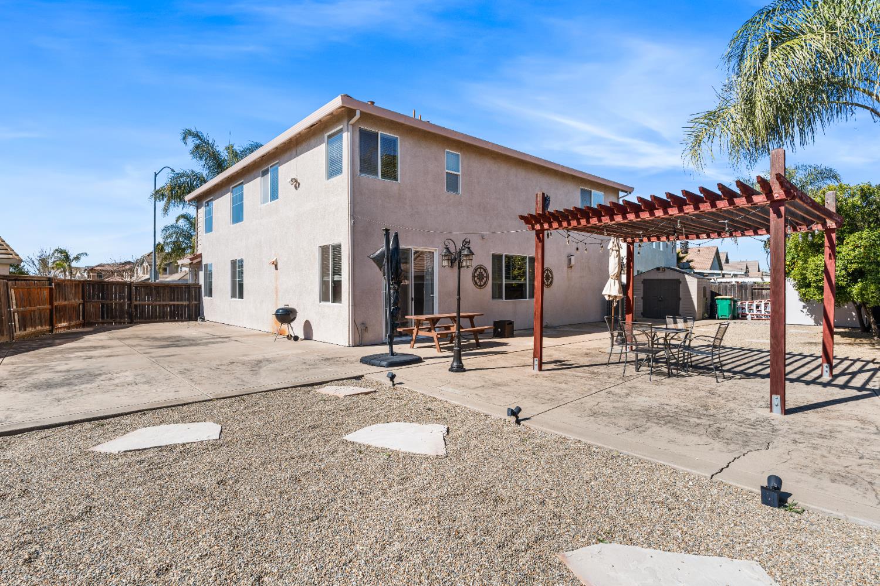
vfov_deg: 65.9
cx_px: 440
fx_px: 452
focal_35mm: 18
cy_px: 293
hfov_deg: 88.5
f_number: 5
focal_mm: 18.5
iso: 100
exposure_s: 1/160
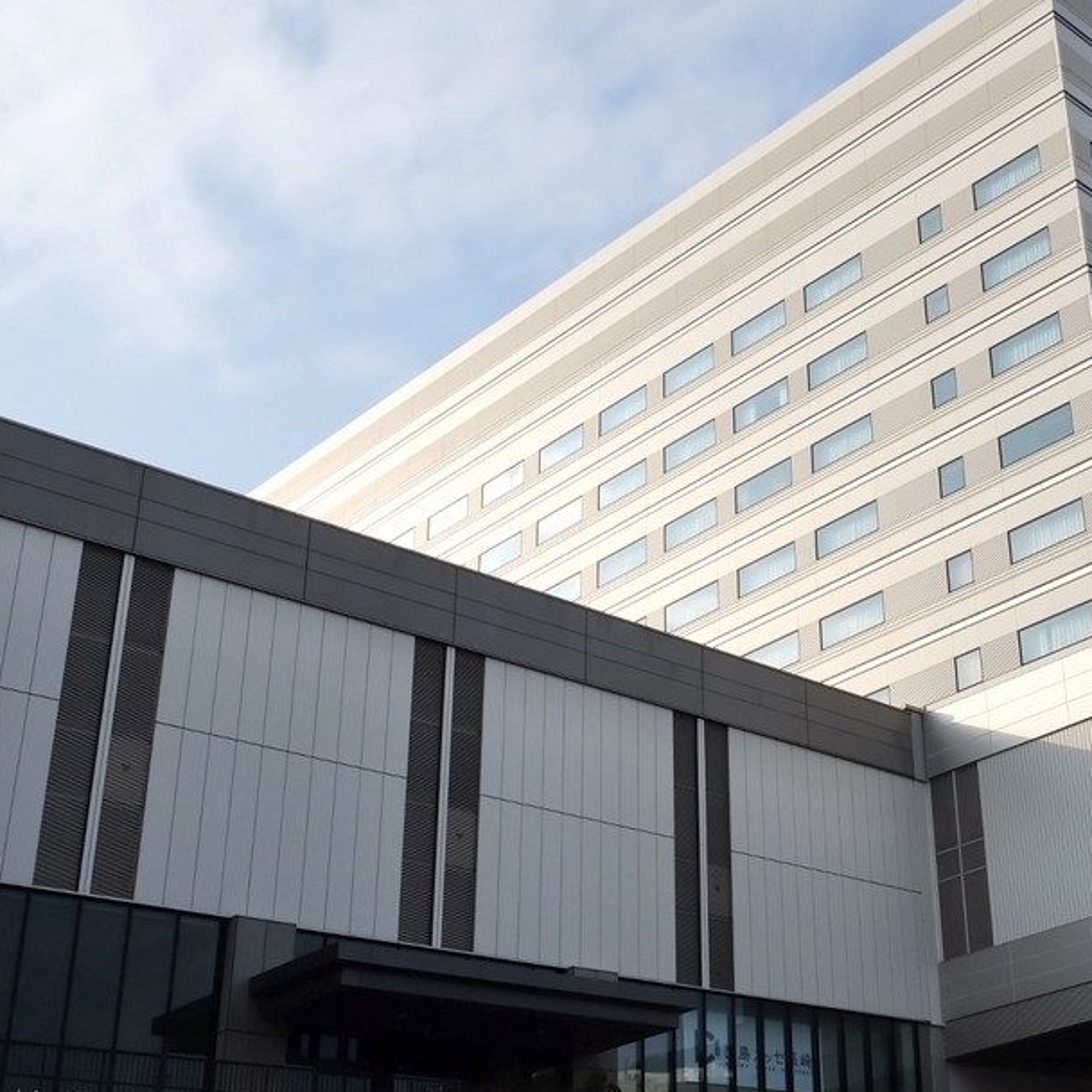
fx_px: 1856
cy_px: 537
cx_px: 1026
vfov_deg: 32.8
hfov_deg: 31.0
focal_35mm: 52
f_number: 13
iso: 400
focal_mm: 20.5
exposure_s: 1/420
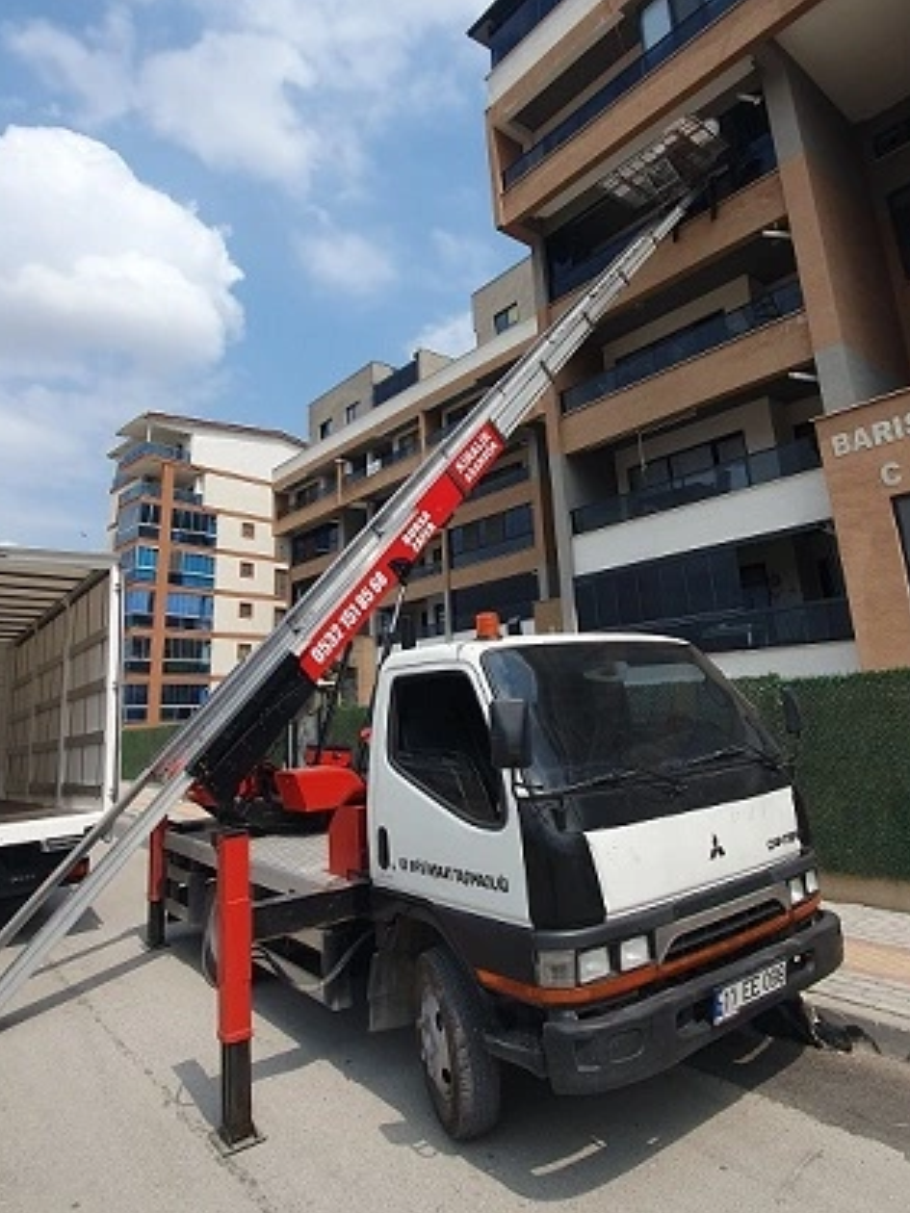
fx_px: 701
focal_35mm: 20
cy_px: 508
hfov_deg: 66.0
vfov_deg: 81.1
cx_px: 452
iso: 50
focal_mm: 1.8
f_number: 2.2
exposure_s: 1/1368
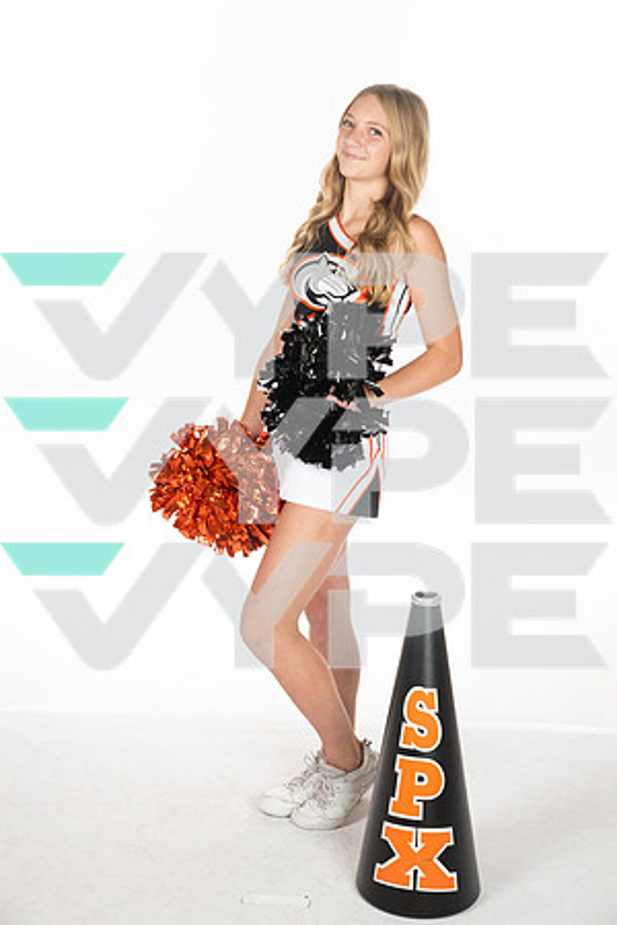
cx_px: 308
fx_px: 1440
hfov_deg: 24.2
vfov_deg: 35.6
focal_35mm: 56
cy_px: 462
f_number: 8
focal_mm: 56
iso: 800
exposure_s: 1/320
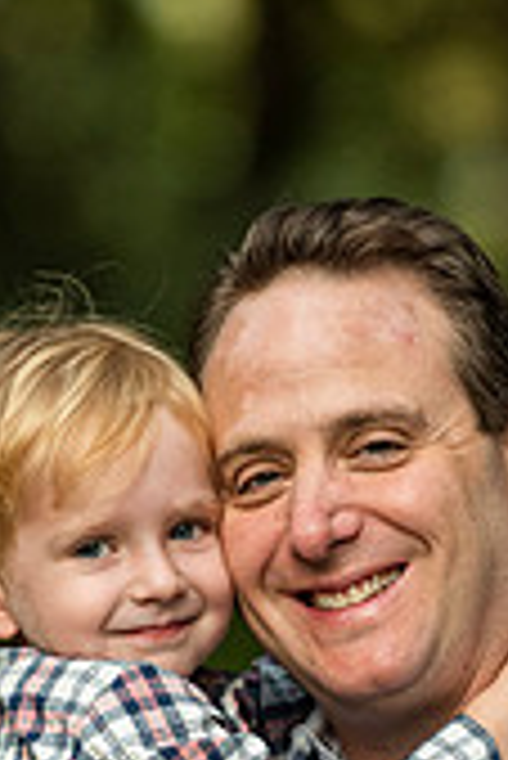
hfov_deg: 2.9
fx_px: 10117
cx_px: 261
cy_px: 706
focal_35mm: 479
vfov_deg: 4.3
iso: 1250
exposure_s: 1/250
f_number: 3.2
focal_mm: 180
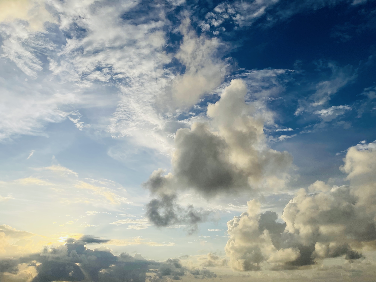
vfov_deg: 53.1
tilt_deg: +26.5
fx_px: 282
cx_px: 188
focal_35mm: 26
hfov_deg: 67.3
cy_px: 141
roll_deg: -0.4
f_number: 1.6
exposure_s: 1/7937
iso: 32
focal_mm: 5.1
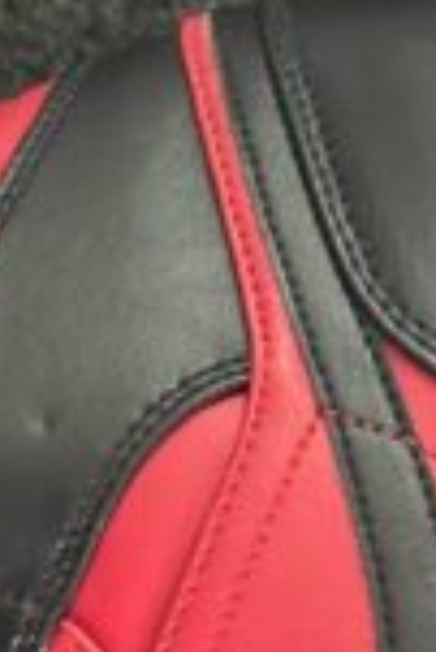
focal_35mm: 264
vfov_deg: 7.7
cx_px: 820
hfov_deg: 5.1
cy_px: 926
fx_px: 4785
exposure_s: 1/50
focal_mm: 6.86
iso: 200
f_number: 1.78
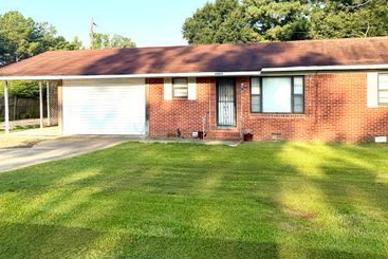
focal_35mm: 34
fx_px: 367
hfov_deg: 55.6
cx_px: 217
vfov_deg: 38.6
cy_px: 95
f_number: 1.78
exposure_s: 1/2445
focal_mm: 6.76
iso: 80
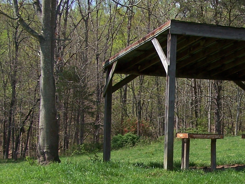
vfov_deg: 16.0
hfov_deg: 20.7
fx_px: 651
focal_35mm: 92
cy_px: 145
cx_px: 236
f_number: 4
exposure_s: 1/640
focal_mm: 6.3
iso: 80
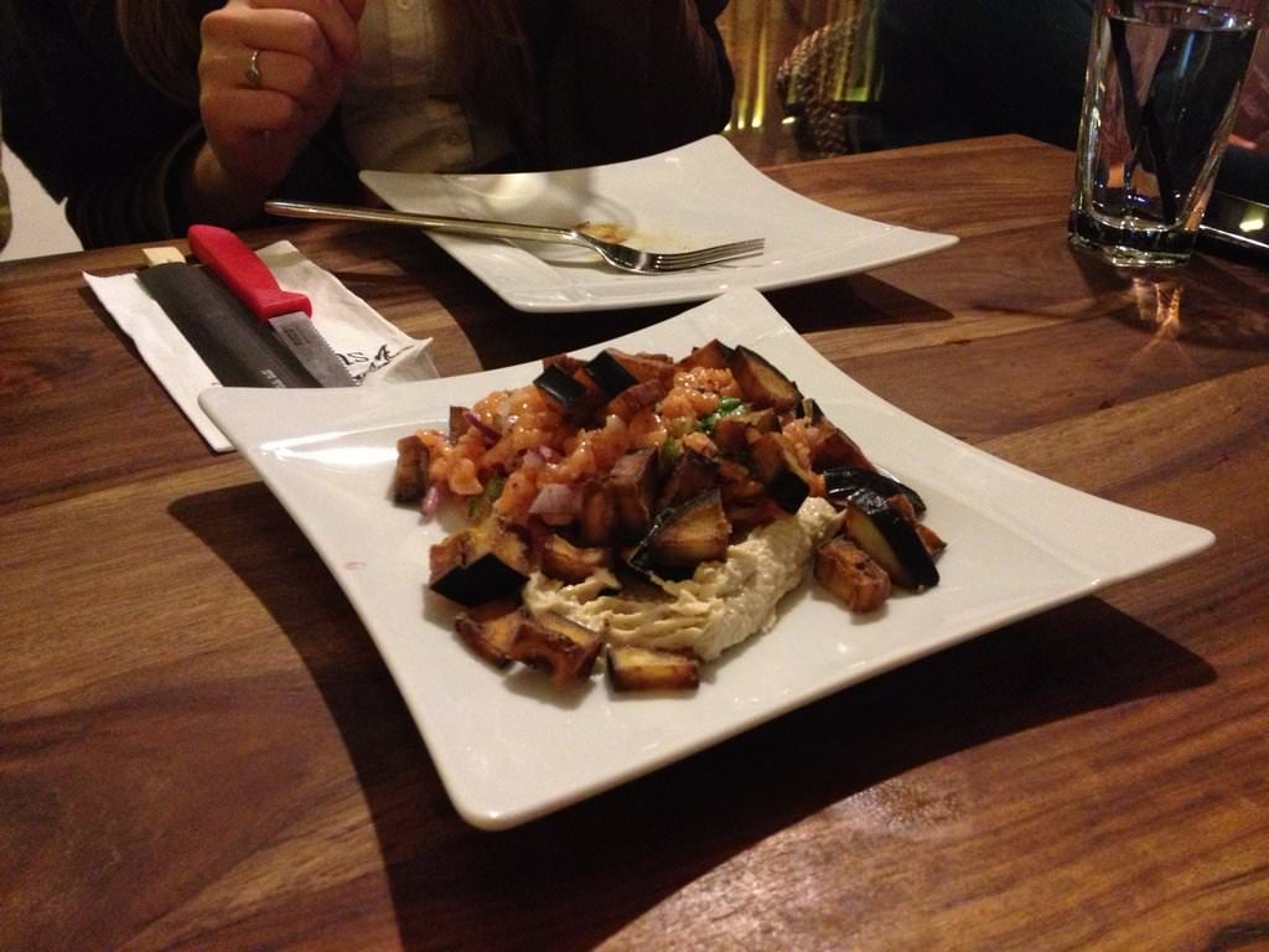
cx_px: 634
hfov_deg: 52.6
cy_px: 476
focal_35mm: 35
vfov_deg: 40.7
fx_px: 1283
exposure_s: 1/15
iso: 500
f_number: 2.4
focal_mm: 4.28
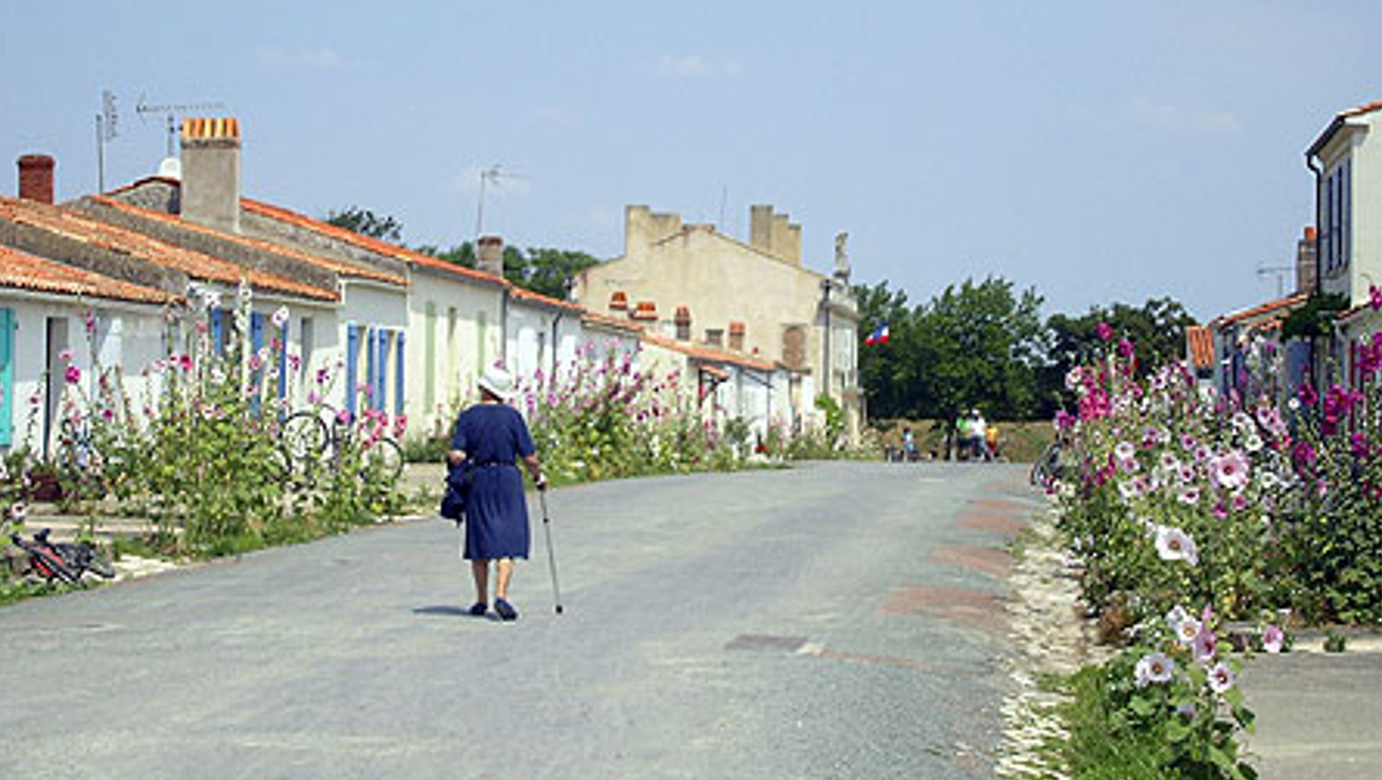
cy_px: 333
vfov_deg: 12.4
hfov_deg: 21.8
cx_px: 686
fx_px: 3594
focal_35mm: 98
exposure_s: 1/320
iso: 50
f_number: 6.1
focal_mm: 13.7
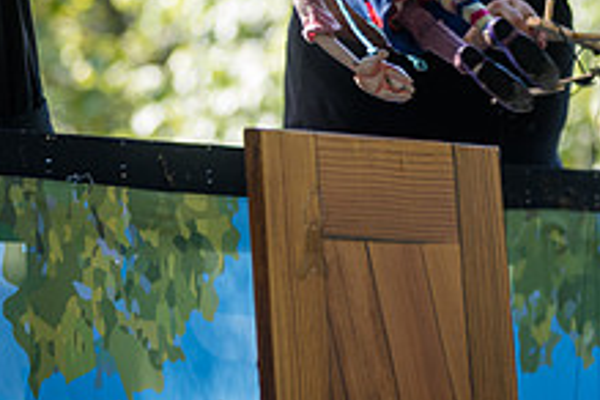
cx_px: 312
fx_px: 5983
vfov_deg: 3.8
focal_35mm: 359
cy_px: -34
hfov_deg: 5.7
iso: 500
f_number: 3.5
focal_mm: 135
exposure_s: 1/400
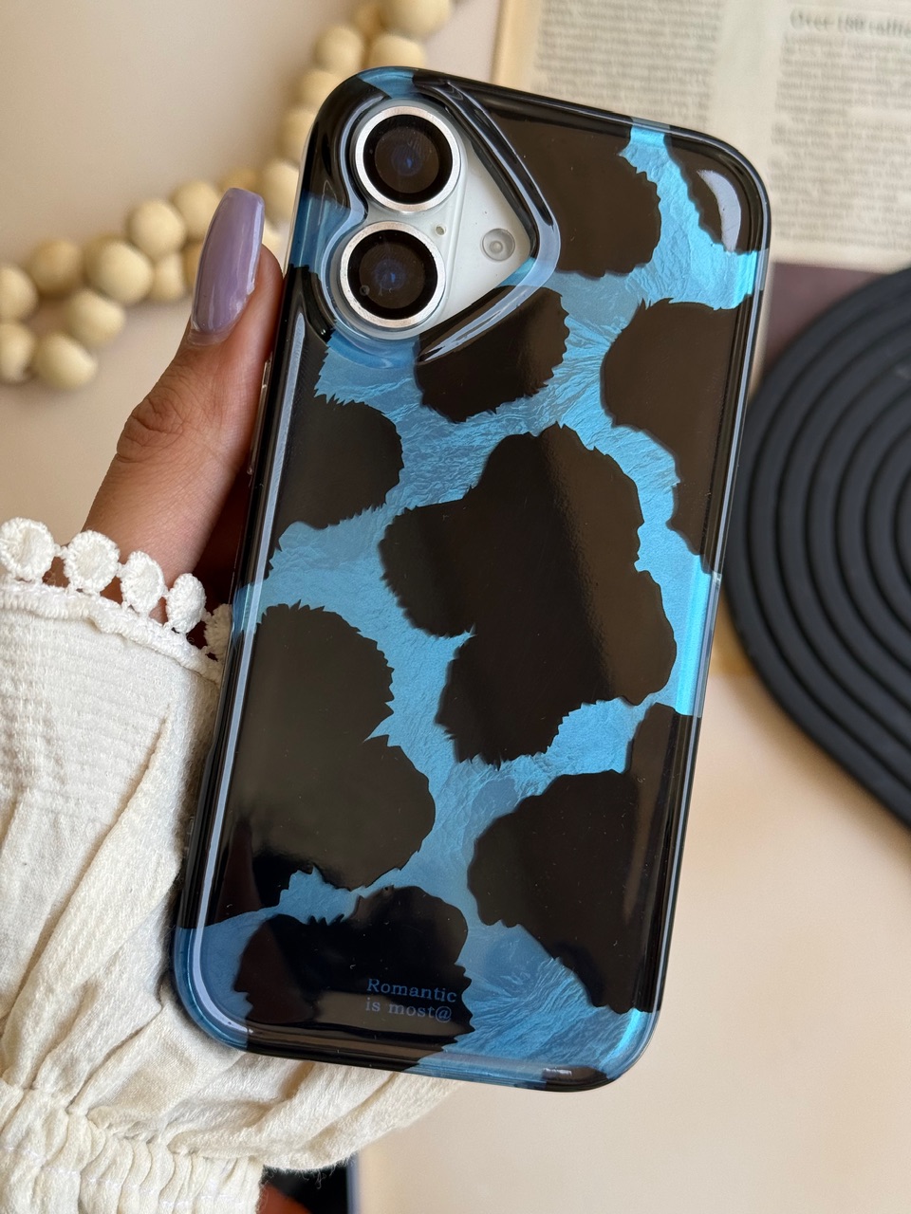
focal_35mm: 48
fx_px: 1684
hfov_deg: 30.3
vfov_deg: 39.7
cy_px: 607
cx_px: 456
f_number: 1.78
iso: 80
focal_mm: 6.76
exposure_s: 1/794
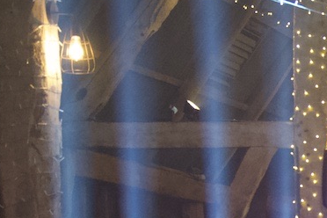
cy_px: 363
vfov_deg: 7.3
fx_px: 1662
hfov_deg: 10.0
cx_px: 746
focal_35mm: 183
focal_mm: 34
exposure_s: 1/160
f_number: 4
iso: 5000
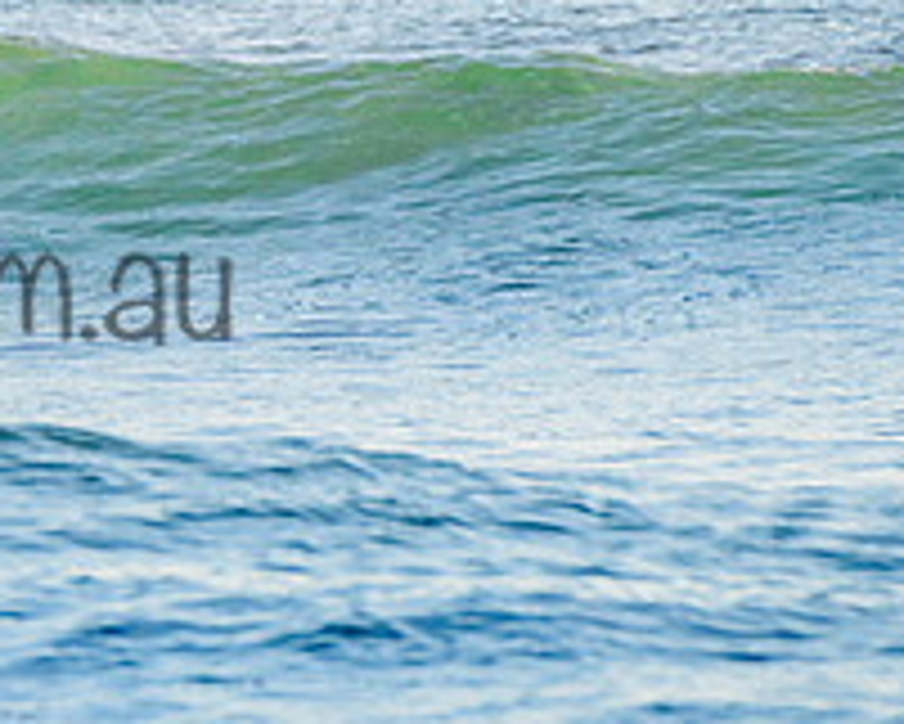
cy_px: 344
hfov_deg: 1.2
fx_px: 44435
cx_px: -525
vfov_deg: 0.9
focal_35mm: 1660
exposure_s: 1/2000
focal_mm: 500
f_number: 5.6
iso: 400
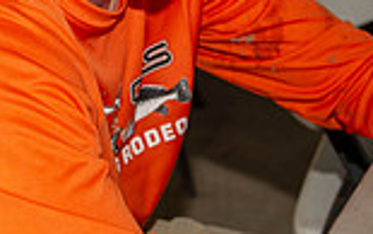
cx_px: 137
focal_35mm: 122
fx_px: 1241
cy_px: 46
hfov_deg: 17.1
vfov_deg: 10.7
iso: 50
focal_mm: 32
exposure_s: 1/60
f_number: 3.5
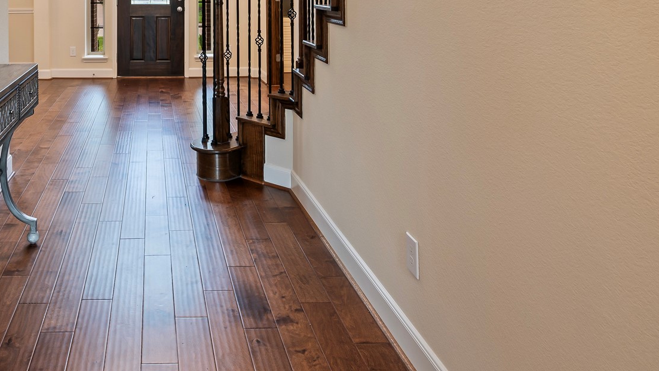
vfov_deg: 32.2
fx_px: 577
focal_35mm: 33
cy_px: -19
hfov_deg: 56.0
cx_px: 150
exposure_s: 1/2.5
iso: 125
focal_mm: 16
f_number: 6.3
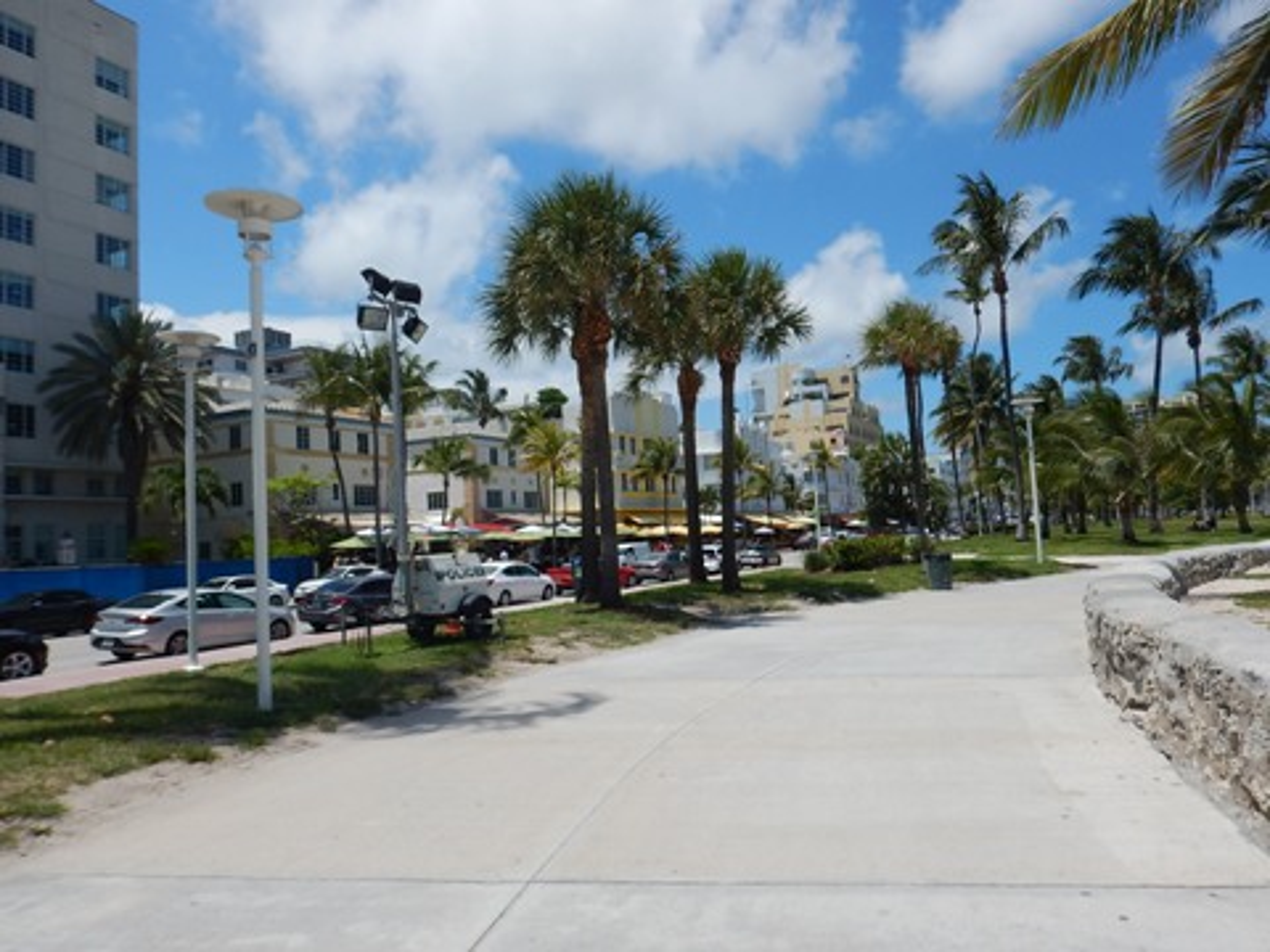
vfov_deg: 56.8
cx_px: 635
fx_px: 881
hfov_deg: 71.6
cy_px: 476
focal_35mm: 24
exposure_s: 1/400
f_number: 8.2
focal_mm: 4.3
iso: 125
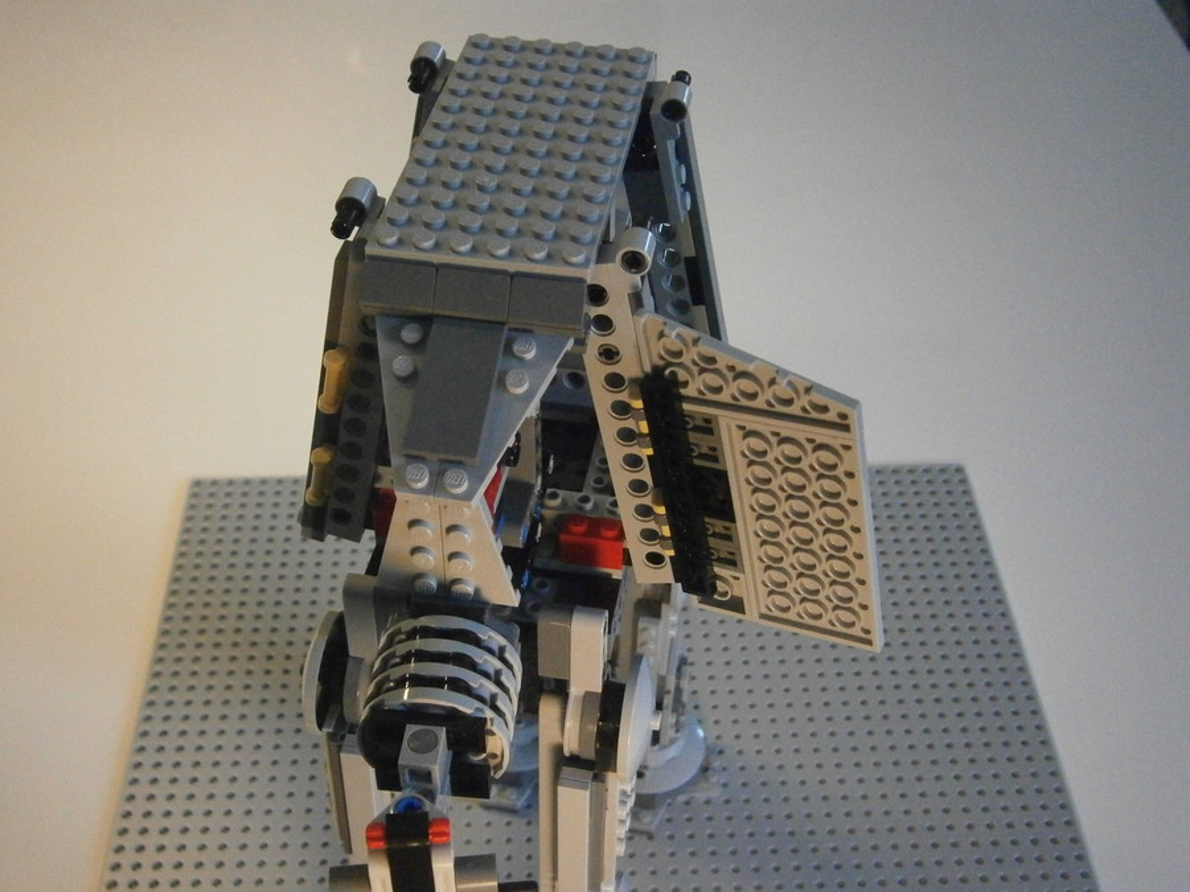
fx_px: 1616
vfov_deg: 30.9
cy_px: 446
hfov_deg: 40.4
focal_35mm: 47
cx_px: 595
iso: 800
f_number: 3.4
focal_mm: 8.3
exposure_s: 1/100
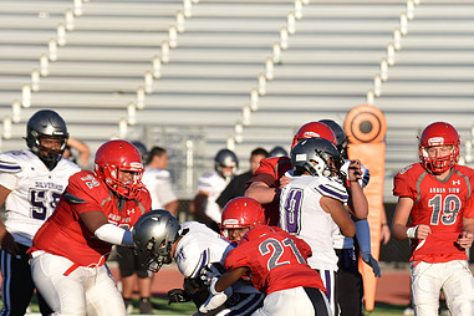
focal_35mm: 426
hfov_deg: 4.8
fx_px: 5609
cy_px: 231
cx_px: 251
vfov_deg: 3.2
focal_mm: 280
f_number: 5.6
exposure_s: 1/4000
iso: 1000
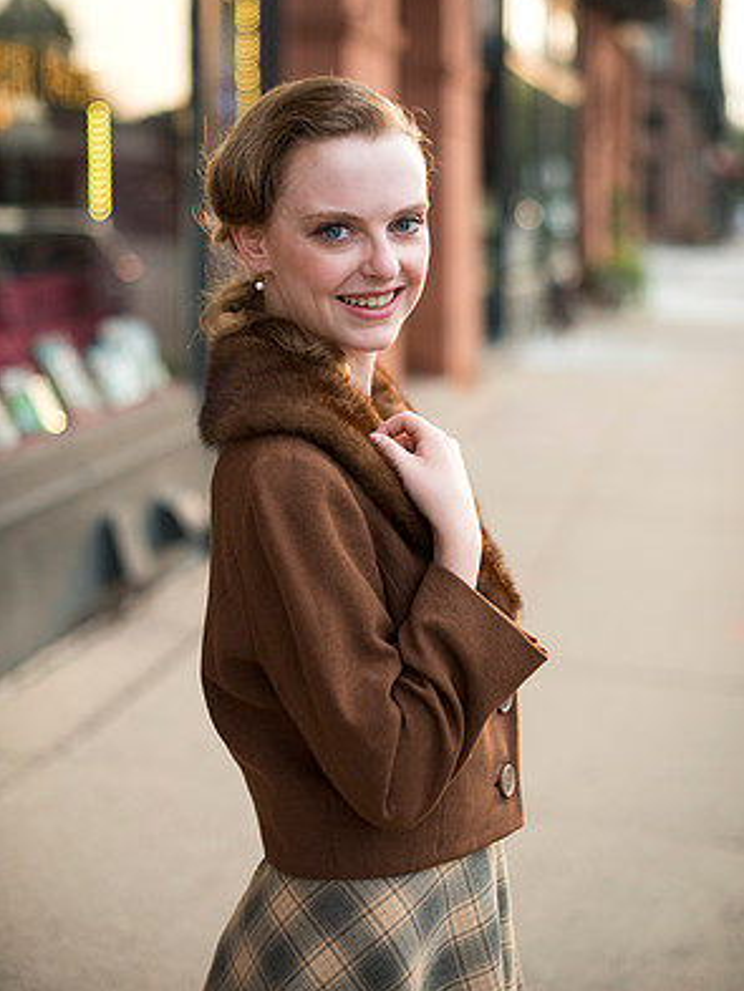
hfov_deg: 26.6
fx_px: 1575
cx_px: 376
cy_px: 431
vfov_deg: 34.9
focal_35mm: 55
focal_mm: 50
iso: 200
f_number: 2
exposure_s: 1/400
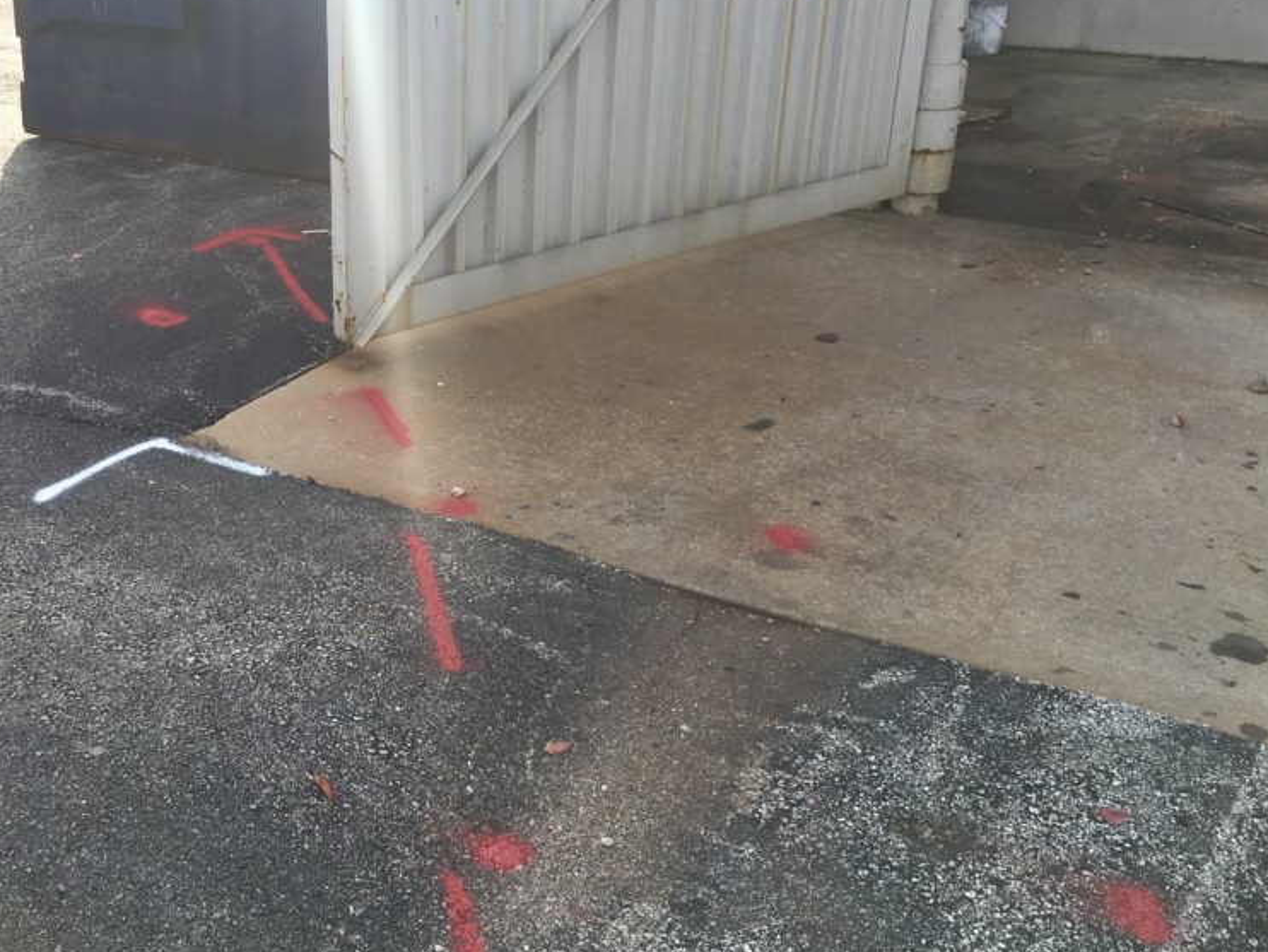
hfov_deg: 46.0
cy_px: 453
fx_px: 1466
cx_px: 410
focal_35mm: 40
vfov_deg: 36.0
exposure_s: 1/668
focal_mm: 4.15
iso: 25
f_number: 2.2
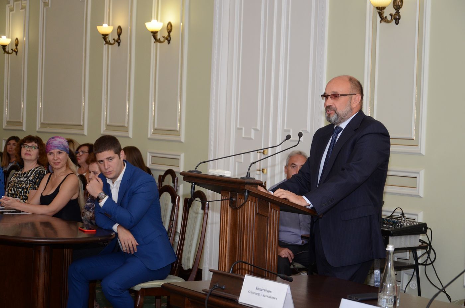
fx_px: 967
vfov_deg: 18.1
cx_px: 232
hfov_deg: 27.0
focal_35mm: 75
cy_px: 154
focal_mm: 50
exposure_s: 1/250
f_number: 5
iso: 800
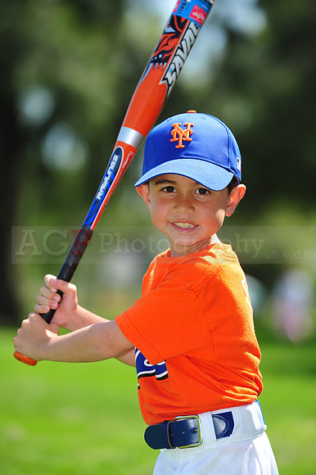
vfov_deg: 10.3
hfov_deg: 6.9
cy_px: 238
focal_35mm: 200
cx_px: 158
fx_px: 2636
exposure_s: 1/800
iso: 200
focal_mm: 200
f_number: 4.5
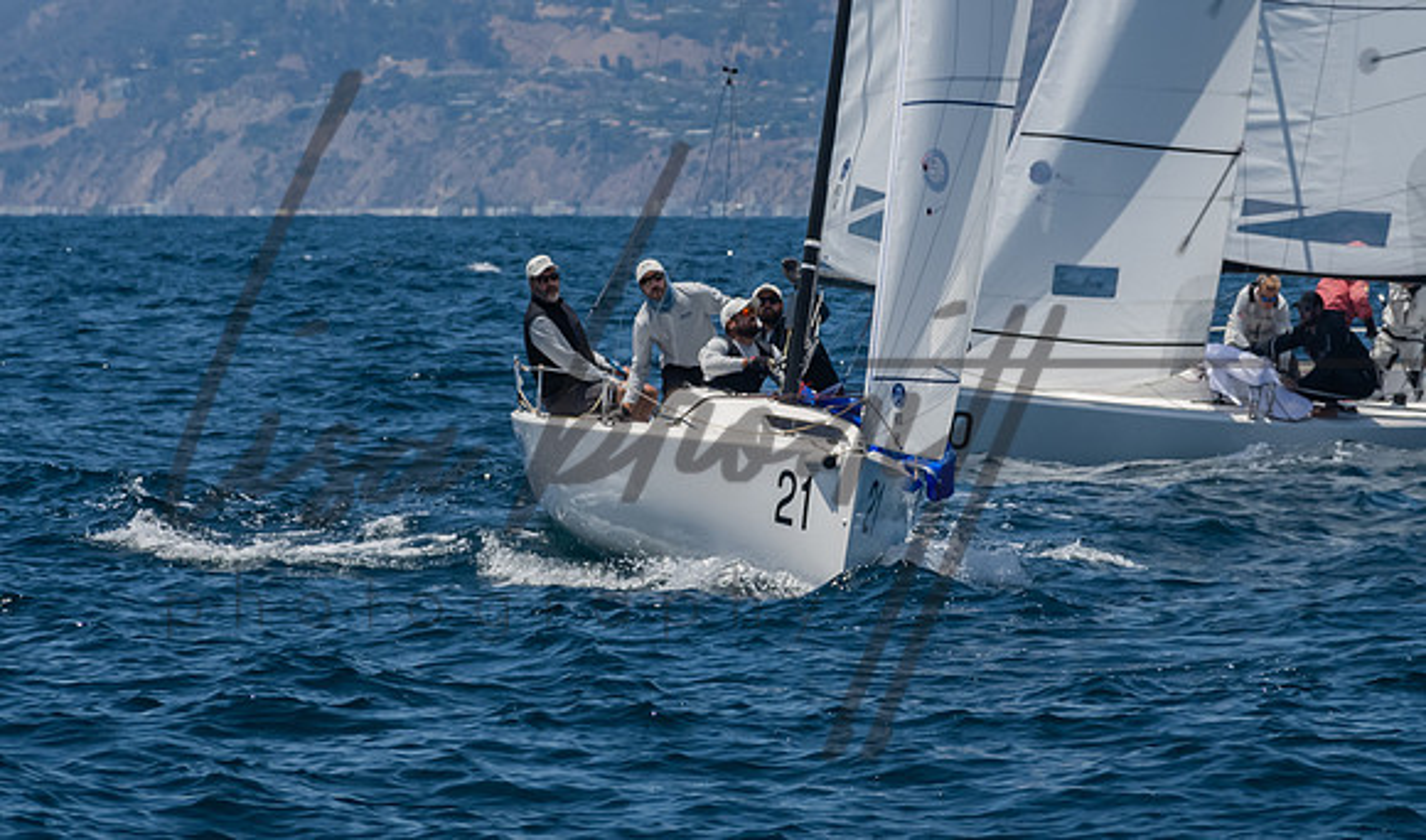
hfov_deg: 5.4
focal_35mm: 395
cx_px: 641
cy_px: 520
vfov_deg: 3.2
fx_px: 15102
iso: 640
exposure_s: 1/1000
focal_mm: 230
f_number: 14
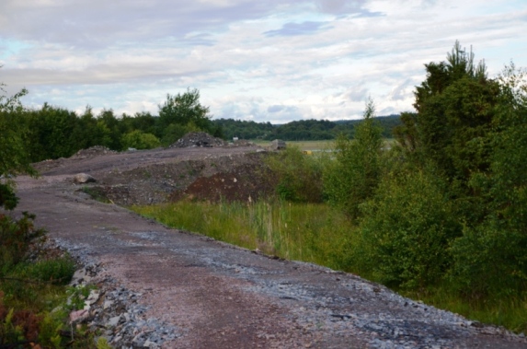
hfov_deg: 26.1
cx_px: 264
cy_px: 174
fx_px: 1139
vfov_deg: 17.4
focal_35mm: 78
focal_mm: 52
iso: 100
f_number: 5.6
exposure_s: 1/200
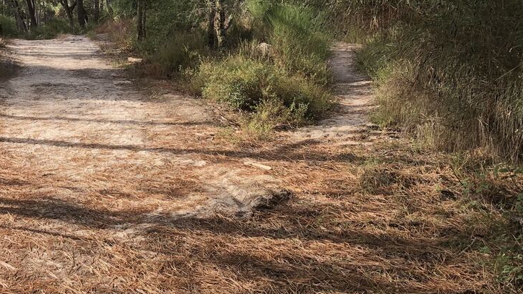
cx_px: 98
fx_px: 818
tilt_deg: +4.7
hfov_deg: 34.3
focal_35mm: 59
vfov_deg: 19.9
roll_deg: +0.7
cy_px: 17
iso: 20
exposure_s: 1/390
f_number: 1.8
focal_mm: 4
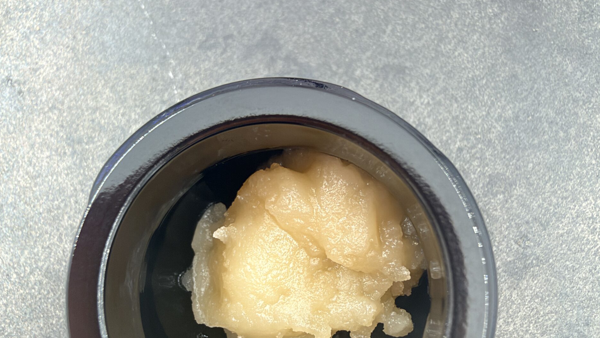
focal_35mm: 37
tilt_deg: -80.5
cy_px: 246
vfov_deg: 31.5
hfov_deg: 54.0
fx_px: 589
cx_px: 302
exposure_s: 1/121
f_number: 2.2
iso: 100
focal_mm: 2.22
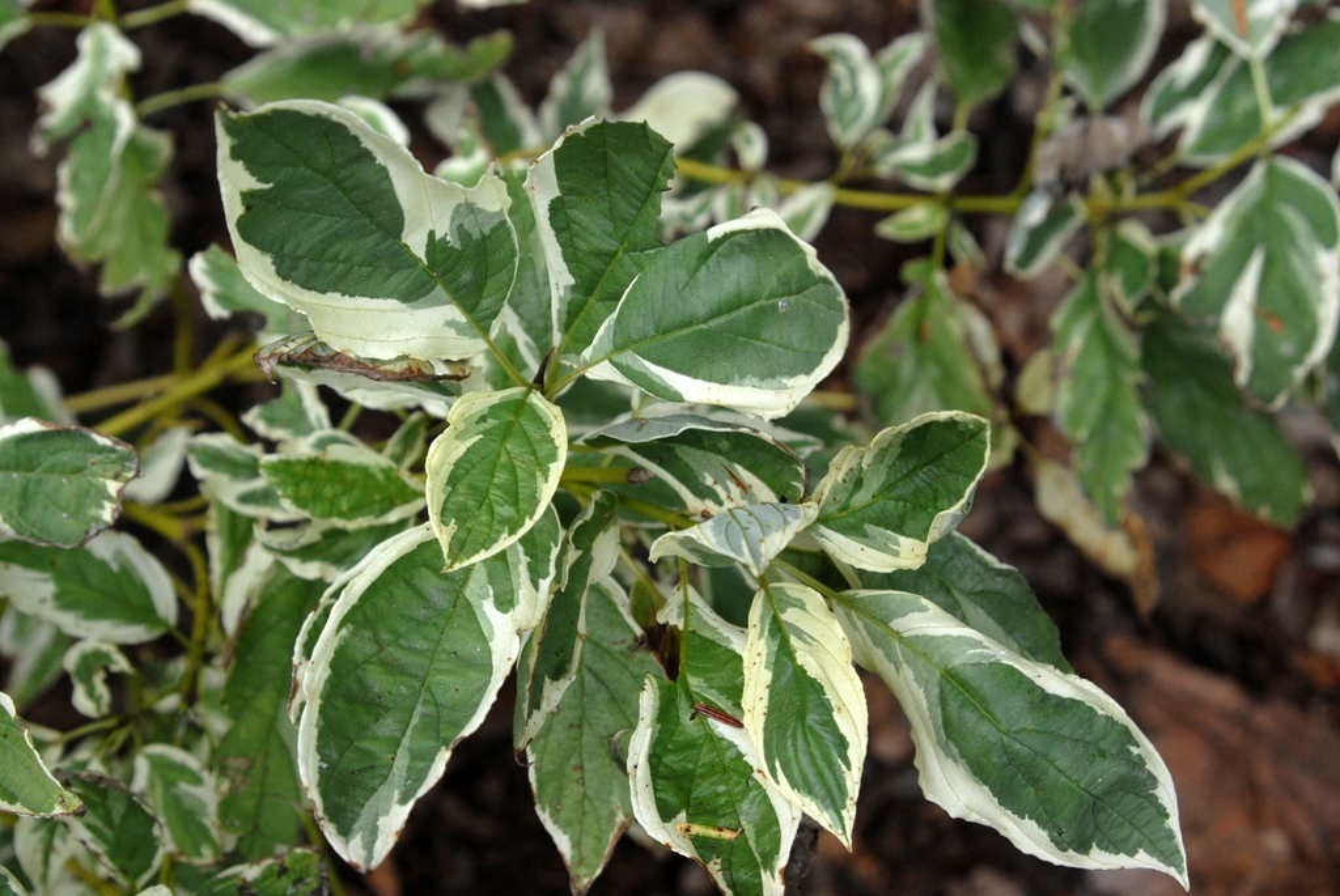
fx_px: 2794
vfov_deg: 18.2
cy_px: 448
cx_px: 670
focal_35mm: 75
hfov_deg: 27.0
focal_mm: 50
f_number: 6.3
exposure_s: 1/160
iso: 400
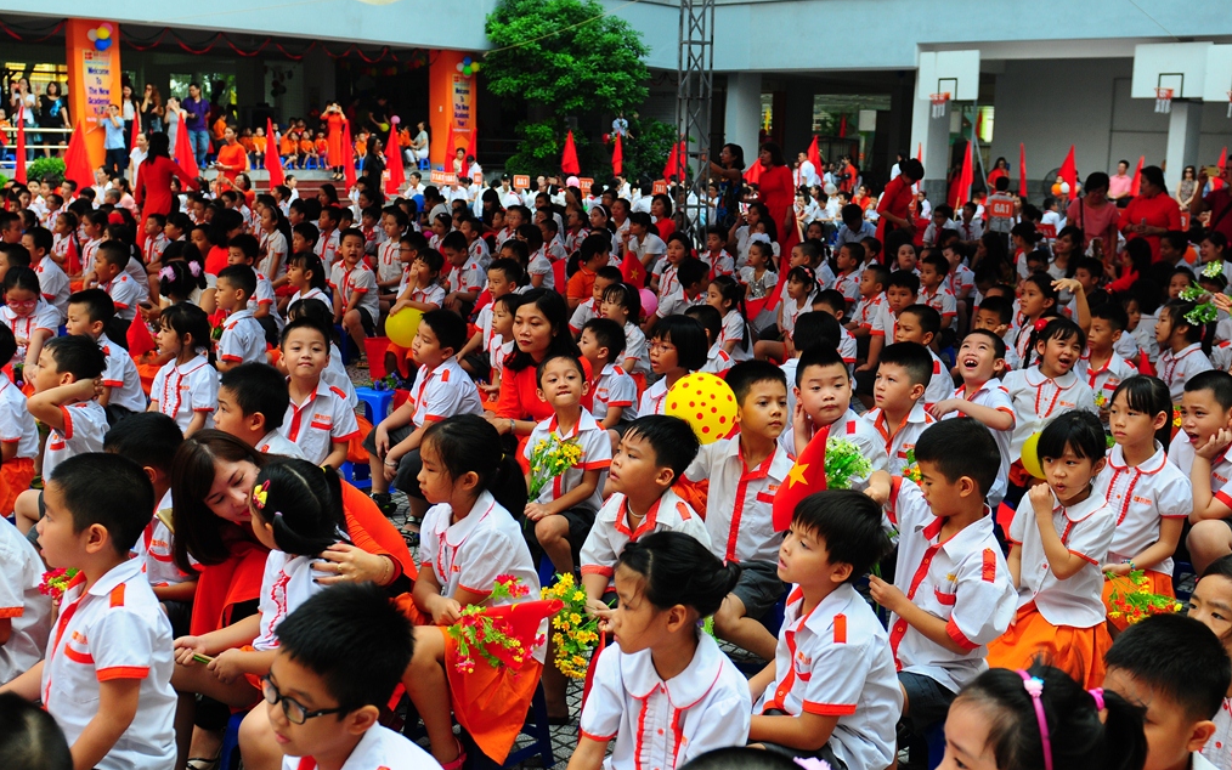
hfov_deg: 52.7
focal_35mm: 37
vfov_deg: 34.4
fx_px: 1242
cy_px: 389
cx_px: 617
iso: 320
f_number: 3.2
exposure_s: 1/640
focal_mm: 24
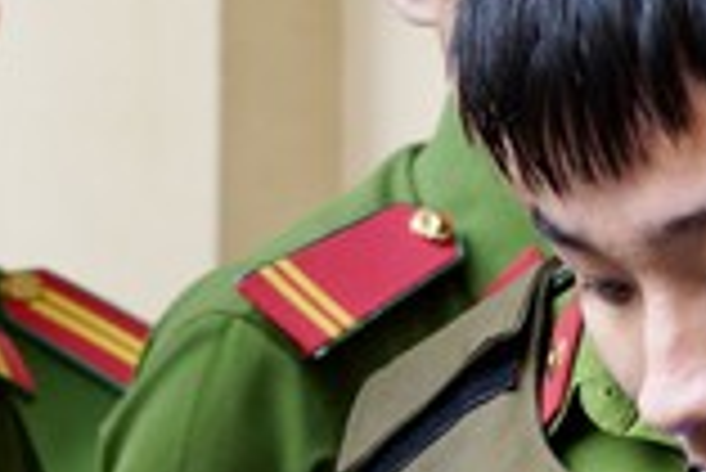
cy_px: 425
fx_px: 6006
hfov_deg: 6.7
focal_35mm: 306
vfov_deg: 4.5
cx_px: 850
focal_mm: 50
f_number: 4
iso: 500
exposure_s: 1/400
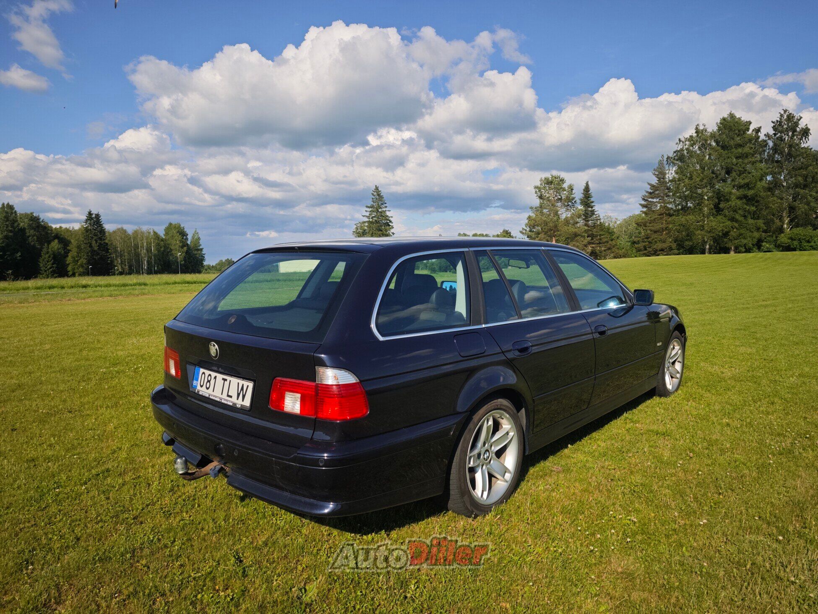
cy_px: 307
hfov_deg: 73.9
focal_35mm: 23
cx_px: 409
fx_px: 544
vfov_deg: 58.9
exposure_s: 1/3606
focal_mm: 6.55
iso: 50
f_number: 1.6
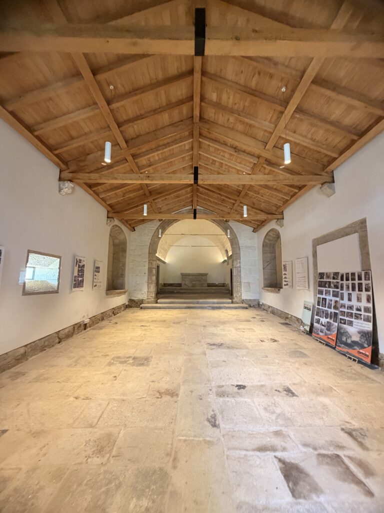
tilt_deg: -0.6
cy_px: 256
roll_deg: +0.8
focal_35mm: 14
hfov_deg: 85.7
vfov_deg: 102.1
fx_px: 207
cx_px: 192
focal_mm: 2.22
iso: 400
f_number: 2.2
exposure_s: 1/60
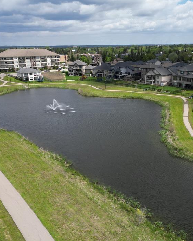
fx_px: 243
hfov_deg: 43.1
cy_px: 124
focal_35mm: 34
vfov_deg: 52.9
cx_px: 116
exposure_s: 1/725
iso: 120
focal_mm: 6.72
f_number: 1.7
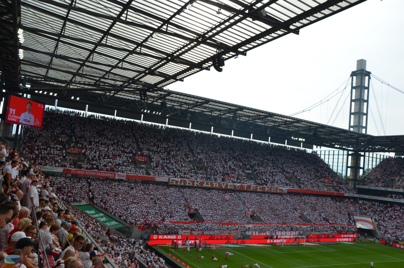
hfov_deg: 59.6
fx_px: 353
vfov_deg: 41.5
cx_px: 202
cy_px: 134
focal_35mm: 32
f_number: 8
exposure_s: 1/250
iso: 100
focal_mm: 21
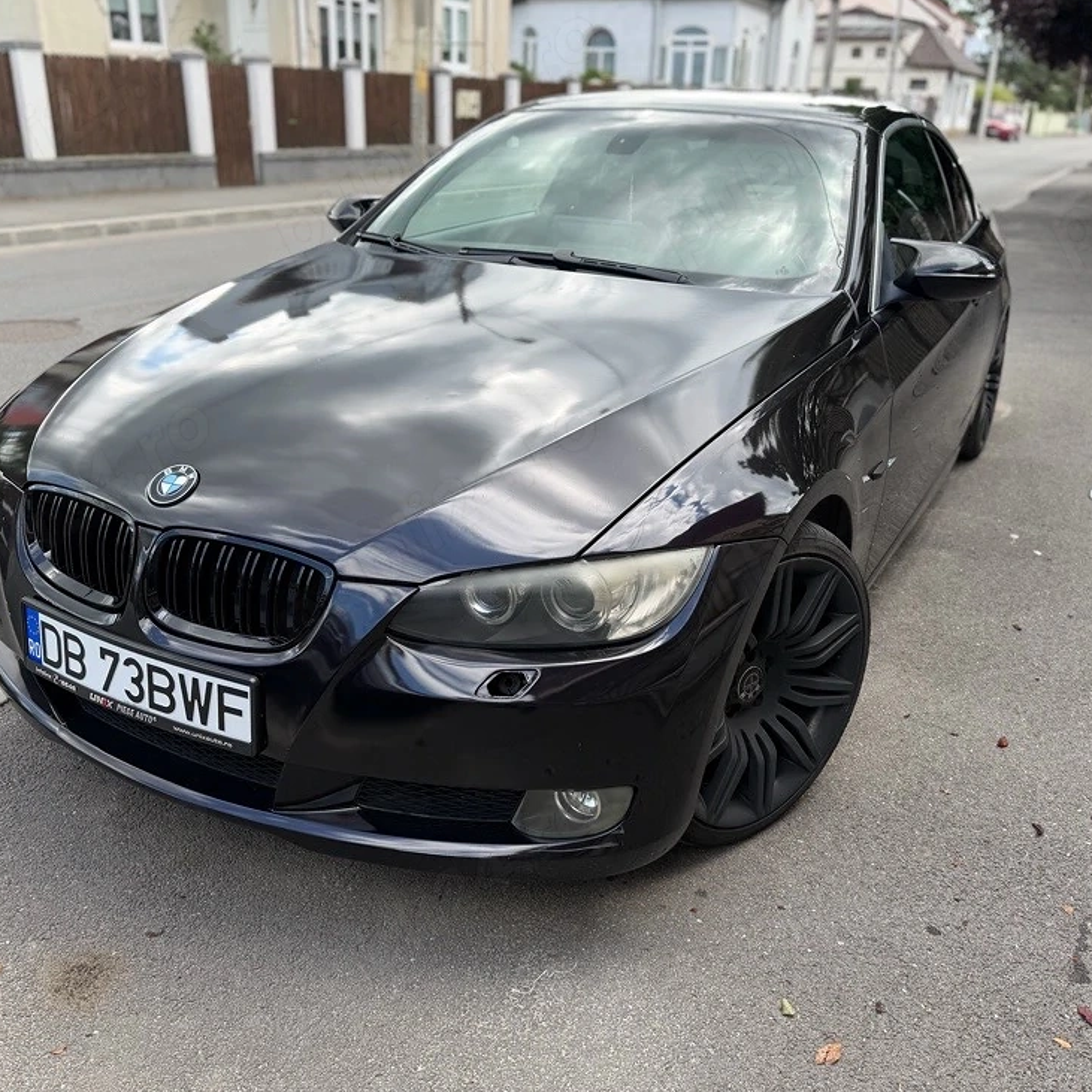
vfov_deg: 55.6
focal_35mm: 29
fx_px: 1035
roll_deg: -1.9
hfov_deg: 55.6
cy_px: 536
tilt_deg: -21.9
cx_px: 535
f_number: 1.78
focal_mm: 6.76
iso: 80
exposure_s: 1/742
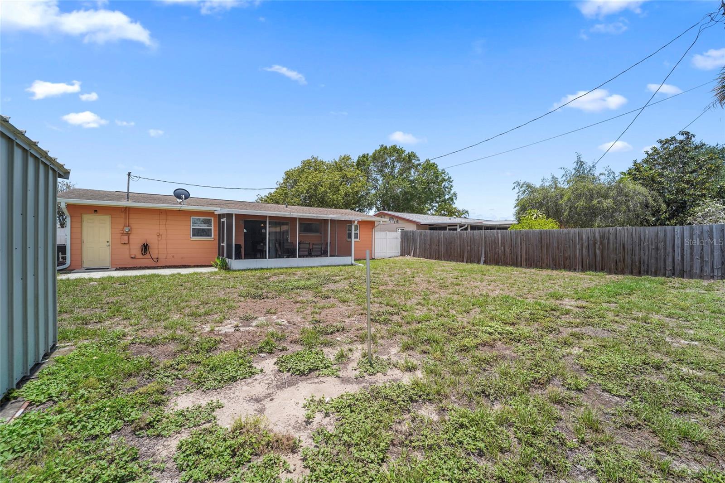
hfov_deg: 104.3
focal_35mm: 14
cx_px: 362
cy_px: 242
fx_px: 282
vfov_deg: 81.2
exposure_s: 1/500
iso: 200
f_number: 8
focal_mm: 14
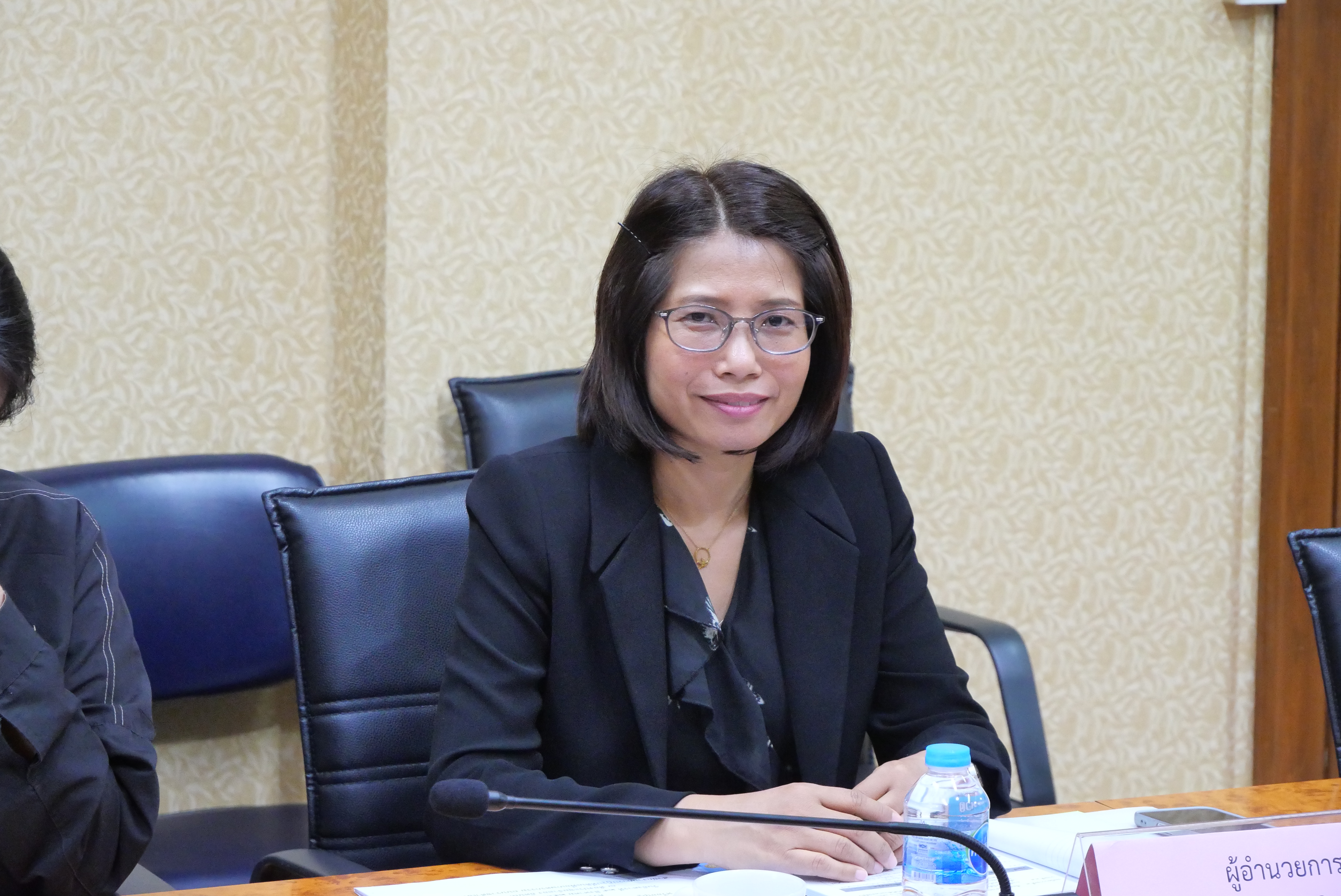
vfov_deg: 11.1
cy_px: 448
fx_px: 4622
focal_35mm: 124
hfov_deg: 16.5
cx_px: 670
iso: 3200
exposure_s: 1/20
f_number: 5.6
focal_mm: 60
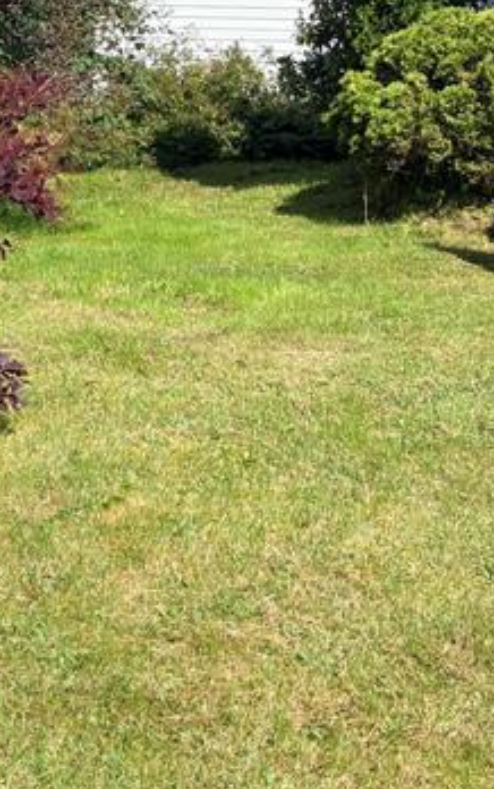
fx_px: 1742
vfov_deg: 24.1
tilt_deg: -3.5
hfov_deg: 15.3
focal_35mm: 81
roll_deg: -1.0
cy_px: -36
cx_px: -170
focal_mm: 5.96
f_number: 1.6
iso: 50
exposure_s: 1/3623
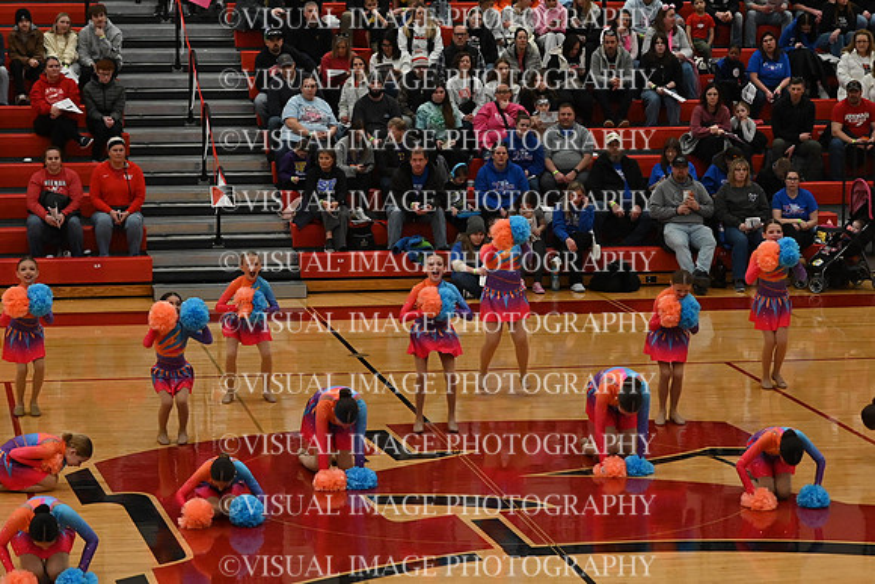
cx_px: 438
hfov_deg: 19.5
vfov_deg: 13.0
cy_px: 292
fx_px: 2553
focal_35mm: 105
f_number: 4
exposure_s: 1/500
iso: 5000
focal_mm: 70
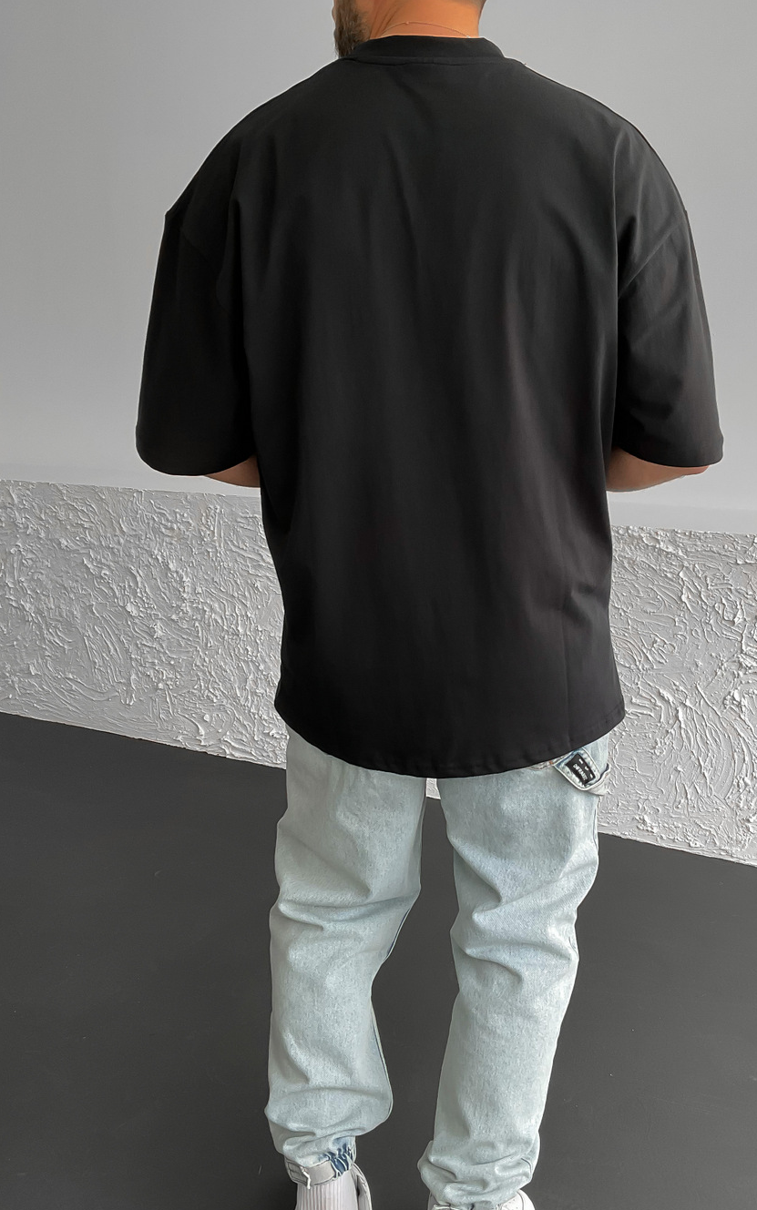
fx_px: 1221
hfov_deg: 34.3
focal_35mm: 37
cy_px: 633
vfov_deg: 52.7
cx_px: 462
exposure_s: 1/120
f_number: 1.8
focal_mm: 3
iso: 40
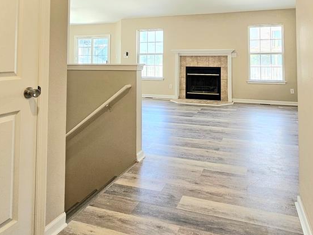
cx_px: 177
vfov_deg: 53.3
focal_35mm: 24
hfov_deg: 71.3
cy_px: 49
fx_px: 217
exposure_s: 1/60.2
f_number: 2.2
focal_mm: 2.2
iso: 80
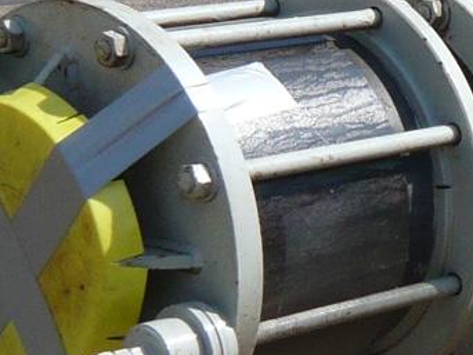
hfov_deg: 12.0
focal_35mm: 157
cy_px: 193
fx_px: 2147
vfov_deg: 9.5
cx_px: 730
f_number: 8
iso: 100
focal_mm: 4.6
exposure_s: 1/200
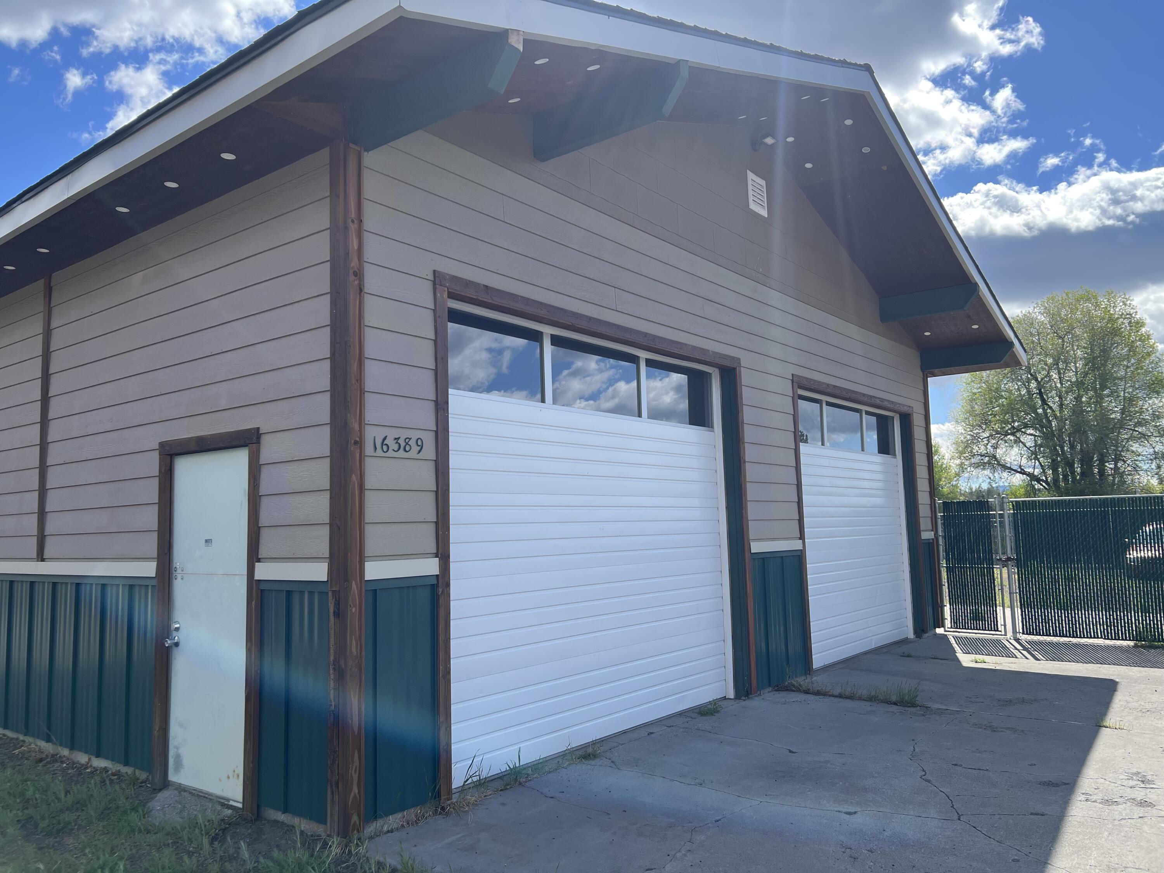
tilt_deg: +5.8
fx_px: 874
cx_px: 582
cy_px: 436
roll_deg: +1.5
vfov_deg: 53.1
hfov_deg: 67.3
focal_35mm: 26
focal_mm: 5.7
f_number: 1.5
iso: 50
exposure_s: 1/2045
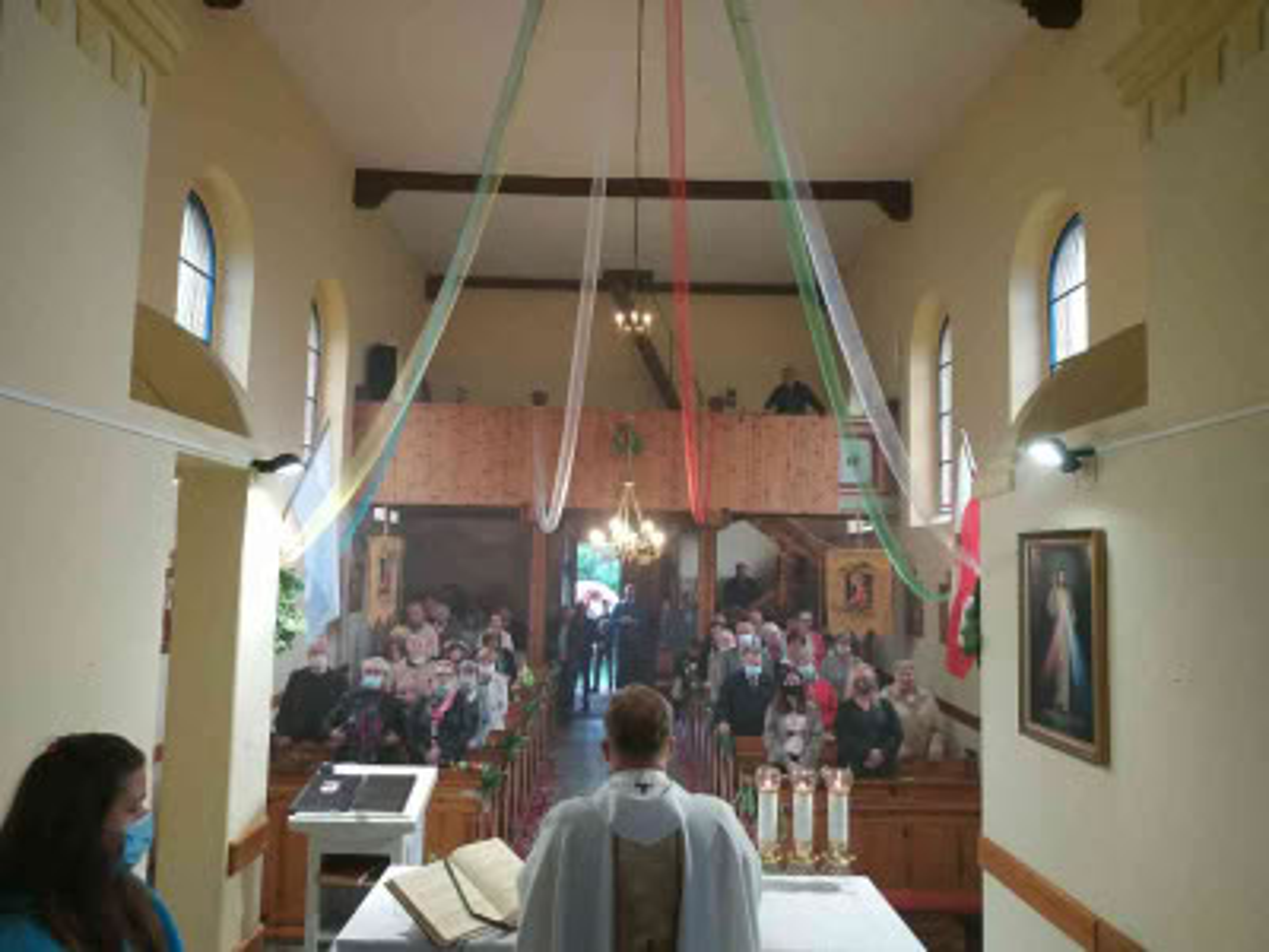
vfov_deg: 56.8
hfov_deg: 71.6
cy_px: 476
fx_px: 880
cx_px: 634
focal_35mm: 24
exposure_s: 1/25
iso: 250
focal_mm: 3.94
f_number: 1.9
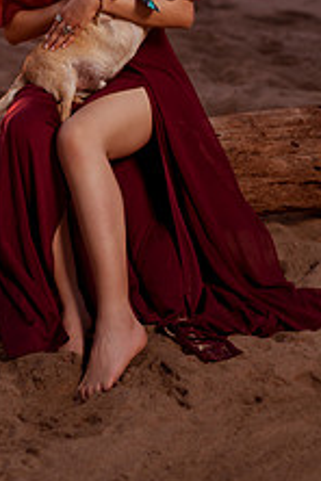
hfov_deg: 19.1
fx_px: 950
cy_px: 54
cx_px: 91
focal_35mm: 71
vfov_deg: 27.5
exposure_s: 1/500
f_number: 1.4
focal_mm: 35
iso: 50
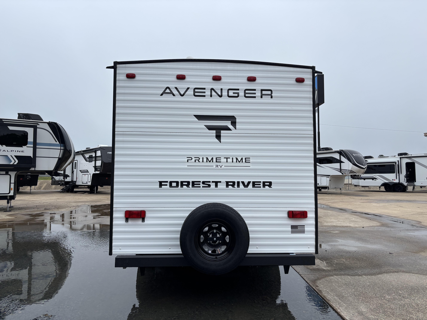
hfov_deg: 67.3
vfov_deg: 53.1
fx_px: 321
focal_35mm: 26
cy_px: 160
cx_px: 214
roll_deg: +0.1
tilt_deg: +2.8
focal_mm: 5.96
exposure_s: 1/1522
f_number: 1.6
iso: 50
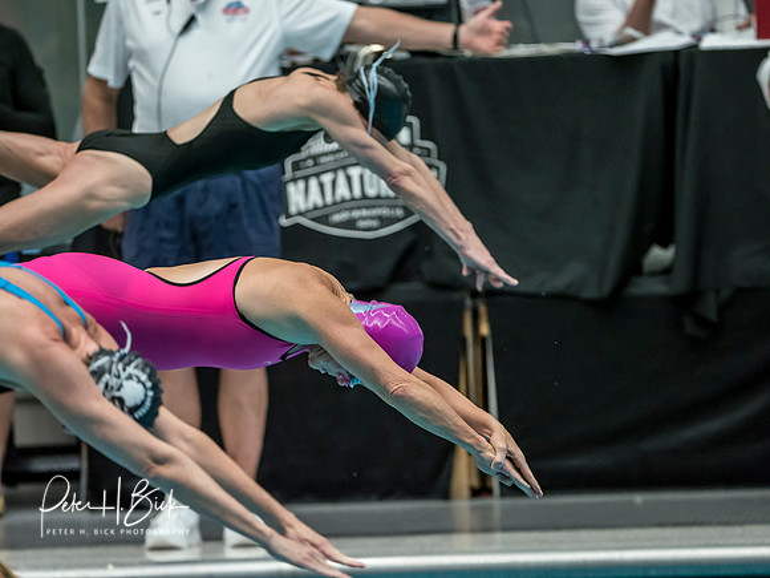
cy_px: 289
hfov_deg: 4.9
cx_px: 385
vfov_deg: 3.7
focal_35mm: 401
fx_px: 8920
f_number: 2.8
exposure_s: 1/1000
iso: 3200
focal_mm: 200
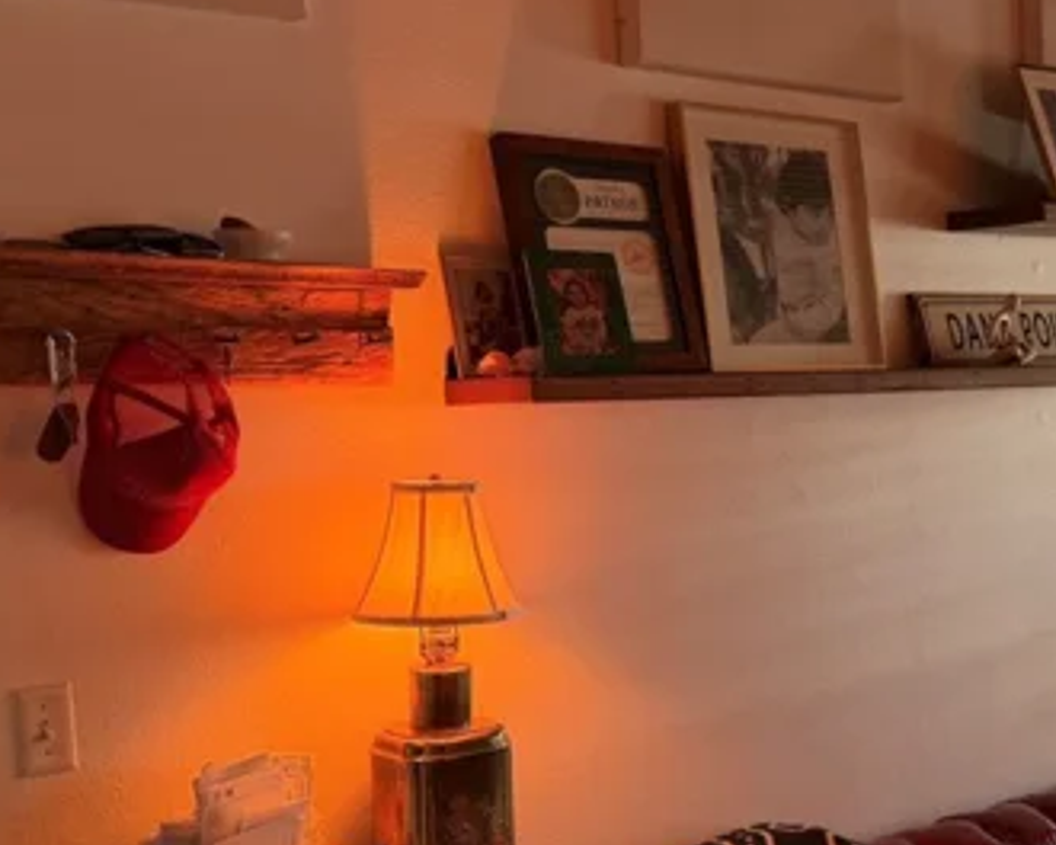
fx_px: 1656
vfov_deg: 28.5
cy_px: 525
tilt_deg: -4.9
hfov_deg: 33.8
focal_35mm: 53
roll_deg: +2.3
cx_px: 910
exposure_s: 1/85
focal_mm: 6.76
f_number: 1.78
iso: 200
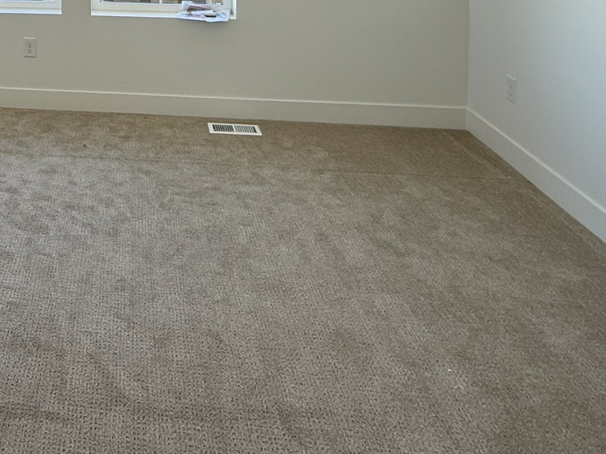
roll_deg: +1.2
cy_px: -112
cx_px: 41
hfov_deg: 43.9
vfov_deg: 30.8
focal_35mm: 38
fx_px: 665
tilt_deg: -1.9
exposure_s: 1/99
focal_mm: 2.22
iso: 80
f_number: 2.2
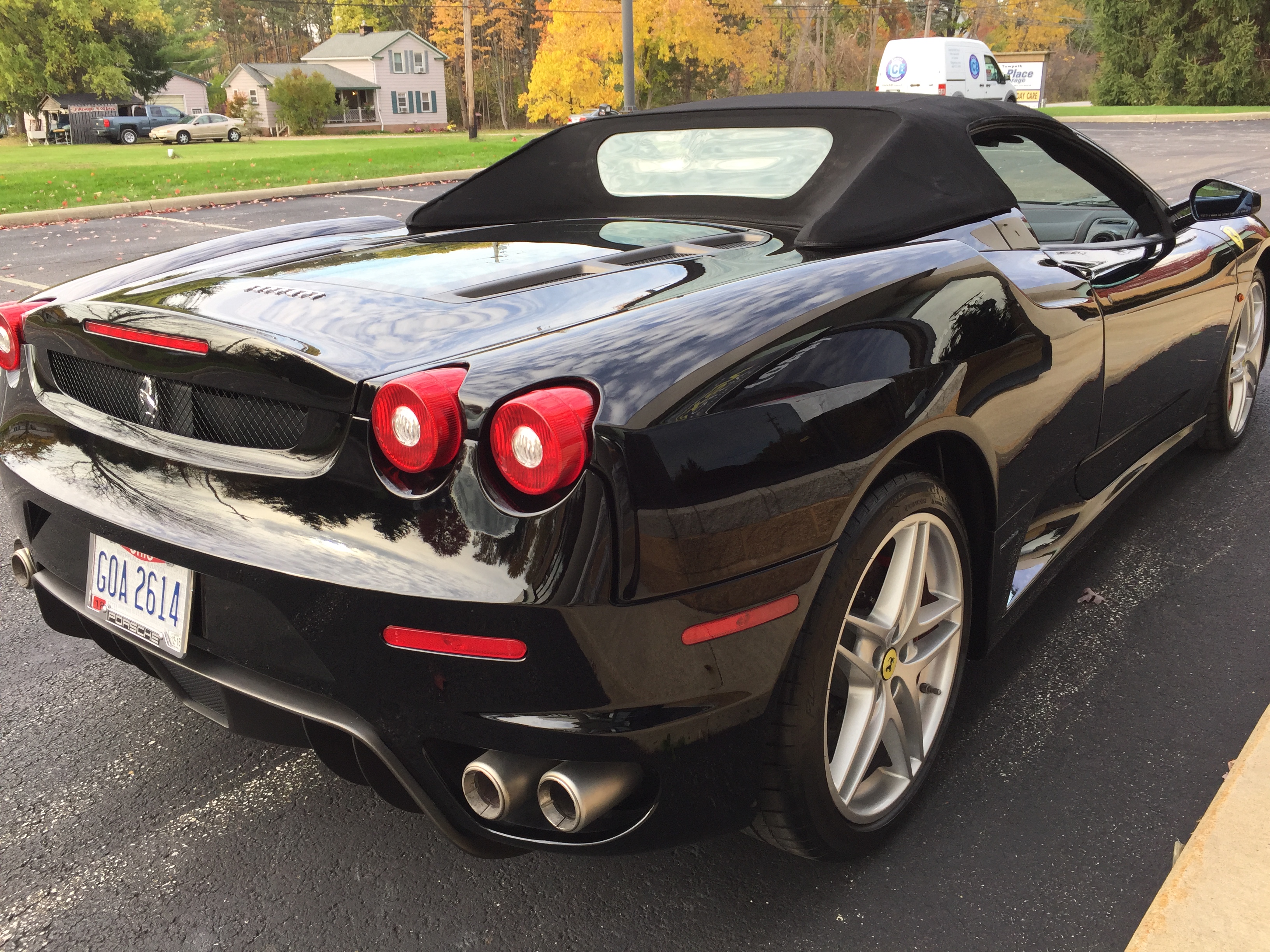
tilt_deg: -19.7
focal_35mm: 29
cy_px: 476
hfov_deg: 61.7
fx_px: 1064
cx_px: 635
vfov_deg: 48.2
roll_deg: -0.8
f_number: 2.2
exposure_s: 1/319
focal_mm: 4.15
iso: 32
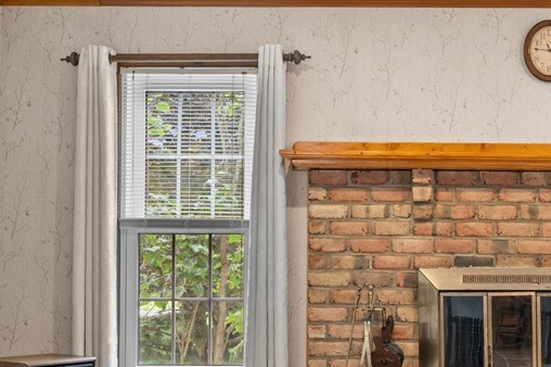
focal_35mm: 77
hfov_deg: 25.1
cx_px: 549
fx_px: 1178
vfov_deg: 17.6
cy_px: 256
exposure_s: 1/1.25
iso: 250
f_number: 9
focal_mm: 24
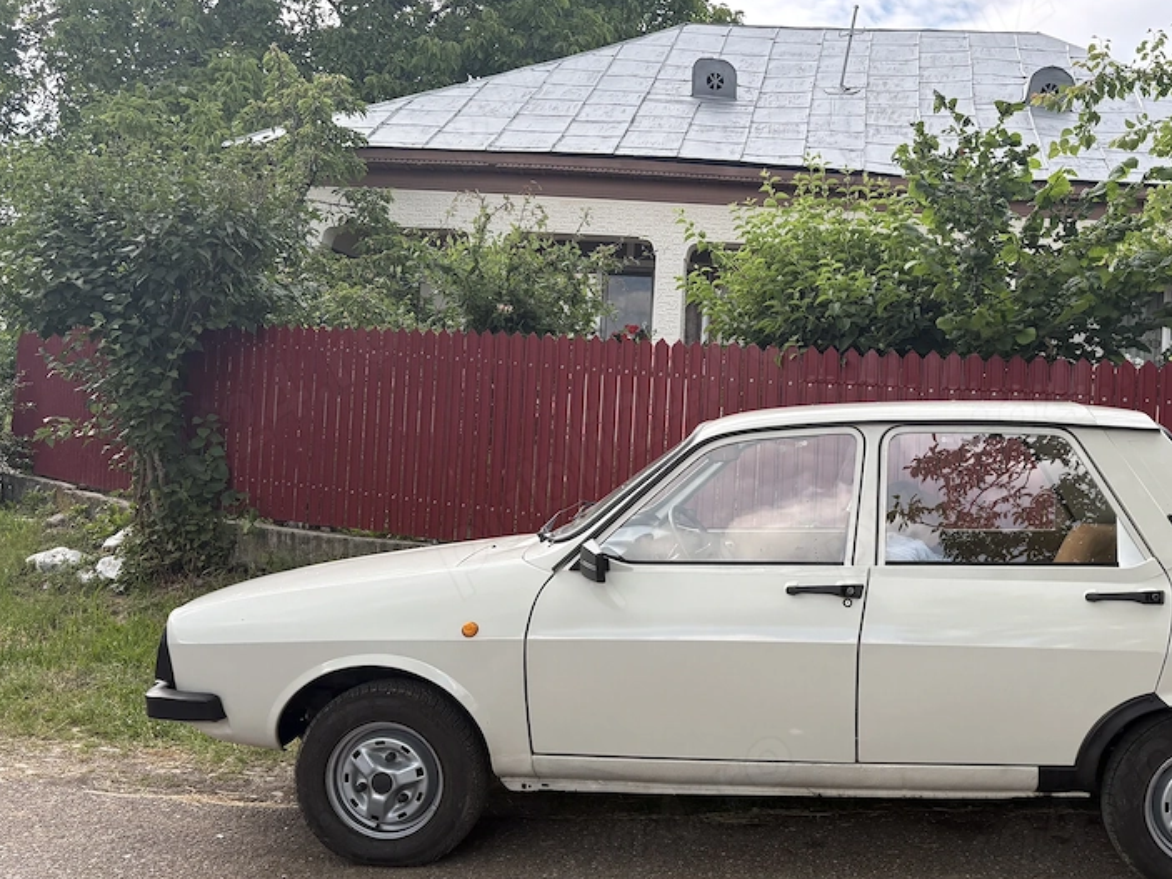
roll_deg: -2.4
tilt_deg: +6.3
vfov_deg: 38.6
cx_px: 807
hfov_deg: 49.0
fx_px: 1253
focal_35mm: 37
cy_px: 474
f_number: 1.6
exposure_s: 1/557
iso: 50
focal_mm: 5.96
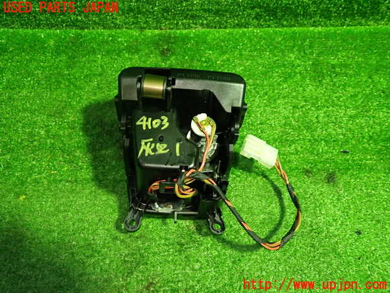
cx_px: 195
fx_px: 338
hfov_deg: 60.0
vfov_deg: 46.8
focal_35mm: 30
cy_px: 146
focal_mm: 5.4
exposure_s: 1/30
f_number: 2.3
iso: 400
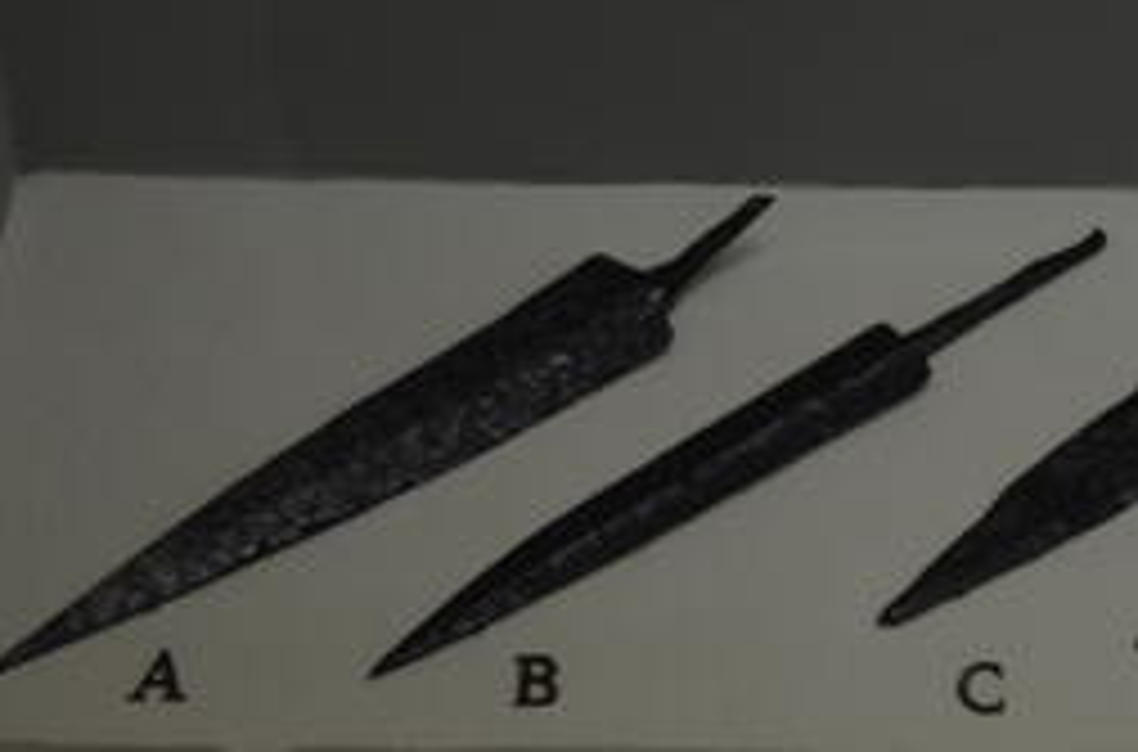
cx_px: 837
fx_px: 2548
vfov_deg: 16.8
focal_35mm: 81
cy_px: 435
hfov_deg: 24.9
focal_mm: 31
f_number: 6.3
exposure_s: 1/160
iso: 1000
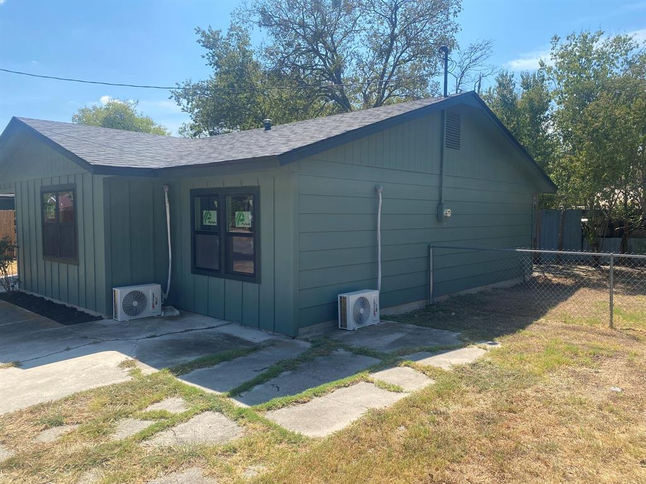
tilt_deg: -3.3
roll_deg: +0.2
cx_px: 323
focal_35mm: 26
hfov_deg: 67.3
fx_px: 485
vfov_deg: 53.1
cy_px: 242
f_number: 1.8
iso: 32
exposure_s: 1/2105
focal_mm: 4.25
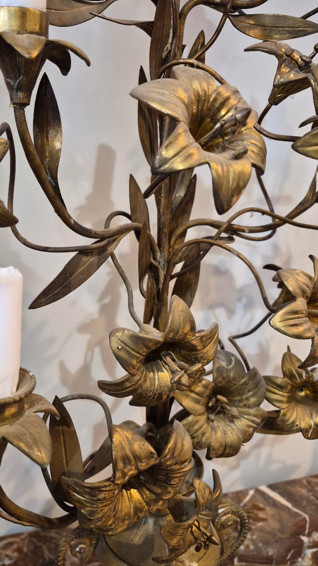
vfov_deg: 69.9
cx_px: 113
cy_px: 280
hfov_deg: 42.4
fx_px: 405
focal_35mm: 27
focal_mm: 5.4
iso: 500
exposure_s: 1/100
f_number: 1.8
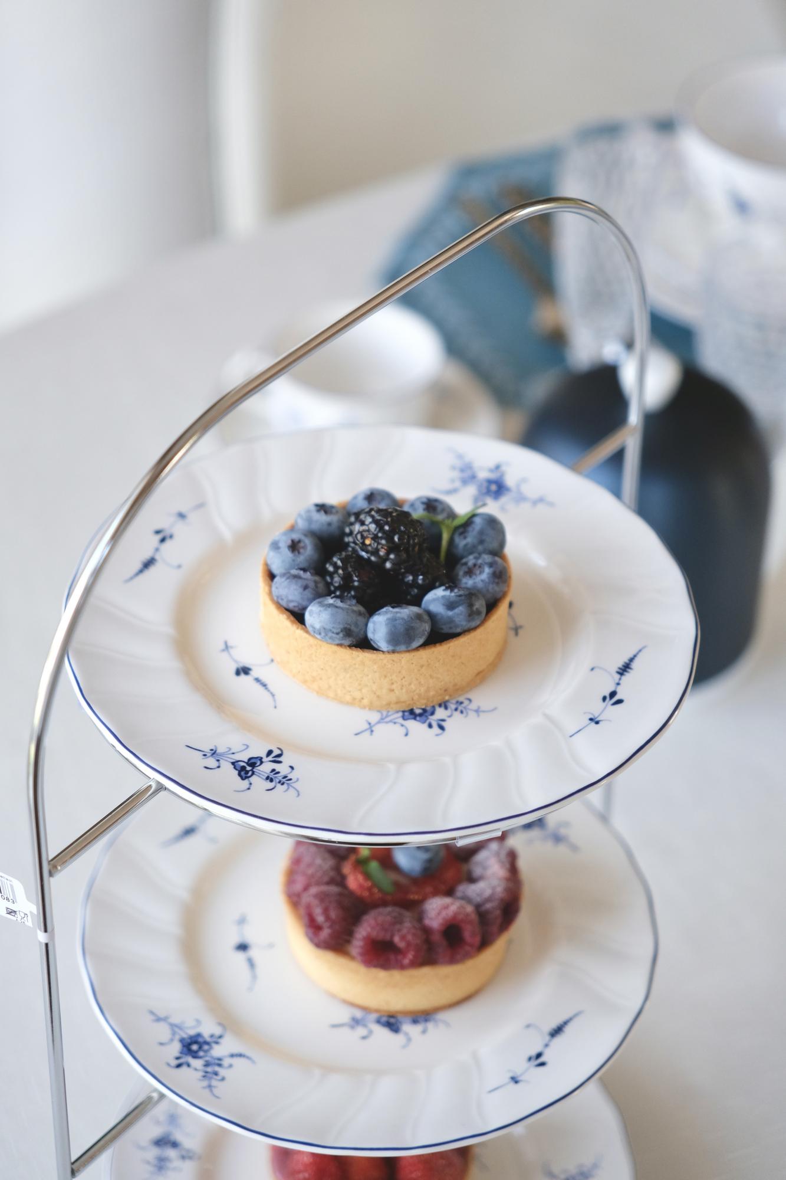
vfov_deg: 27.0
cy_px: 590
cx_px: 393
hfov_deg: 18.2
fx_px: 2456
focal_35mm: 75
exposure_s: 1/150
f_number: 2.8
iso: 1000
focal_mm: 50
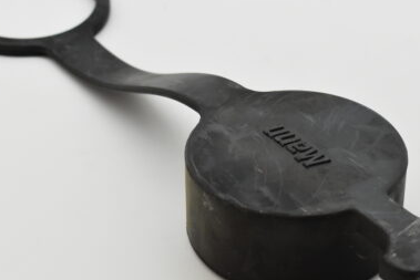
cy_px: 122
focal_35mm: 114
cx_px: 245
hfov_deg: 17.9
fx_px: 1330
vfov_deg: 12.0
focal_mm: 48
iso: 1600
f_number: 8
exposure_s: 1/1250
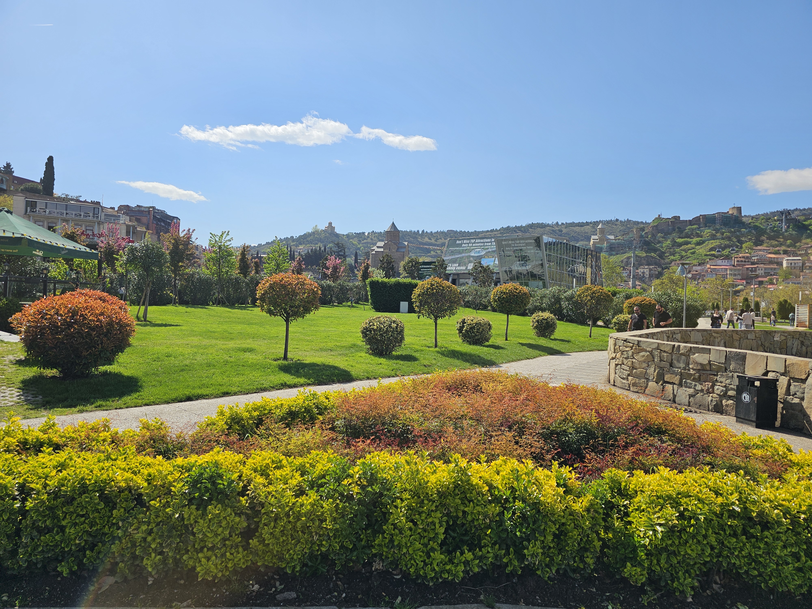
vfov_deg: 58.9
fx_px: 540
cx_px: 406
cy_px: 304
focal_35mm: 23
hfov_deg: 73.9
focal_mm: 6.3
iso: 10
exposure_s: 1/1192
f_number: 1.7
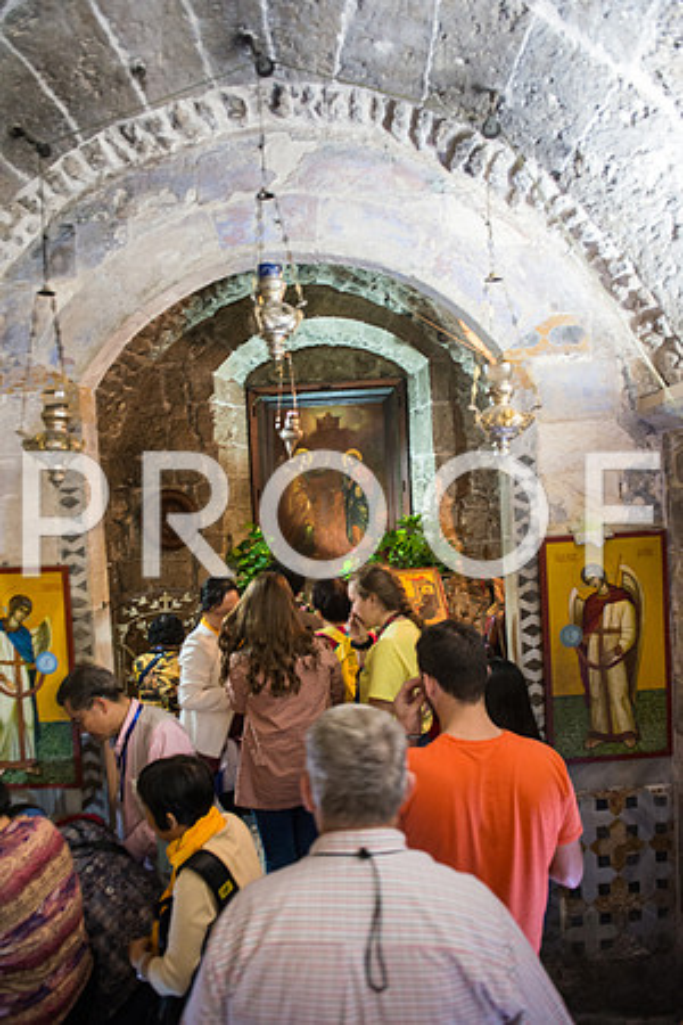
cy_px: 512
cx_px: 342
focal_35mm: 24
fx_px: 683
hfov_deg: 53.1
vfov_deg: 73.7
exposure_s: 1/25
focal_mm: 24
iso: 3200
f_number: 2.8
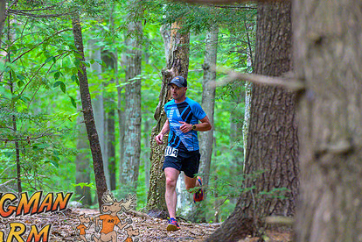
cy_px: 110
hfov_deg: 7.4
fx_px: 2815
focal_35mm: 280
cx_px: 194
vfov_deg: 4.9
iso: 8000
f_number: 4
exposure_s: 1/200
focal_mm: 200
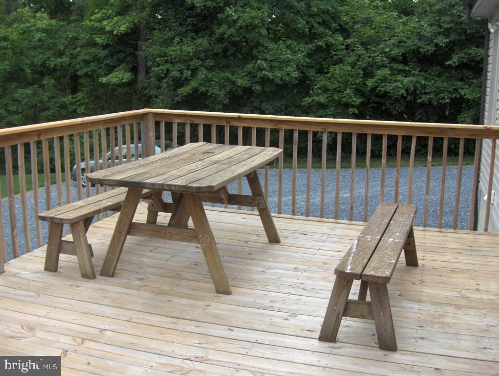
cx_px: 250
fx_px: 563
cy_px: 188
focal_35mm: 39
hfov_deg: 47.8
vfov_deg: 36.9
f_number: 2.8
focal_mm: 8
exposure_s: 1/122
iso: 118
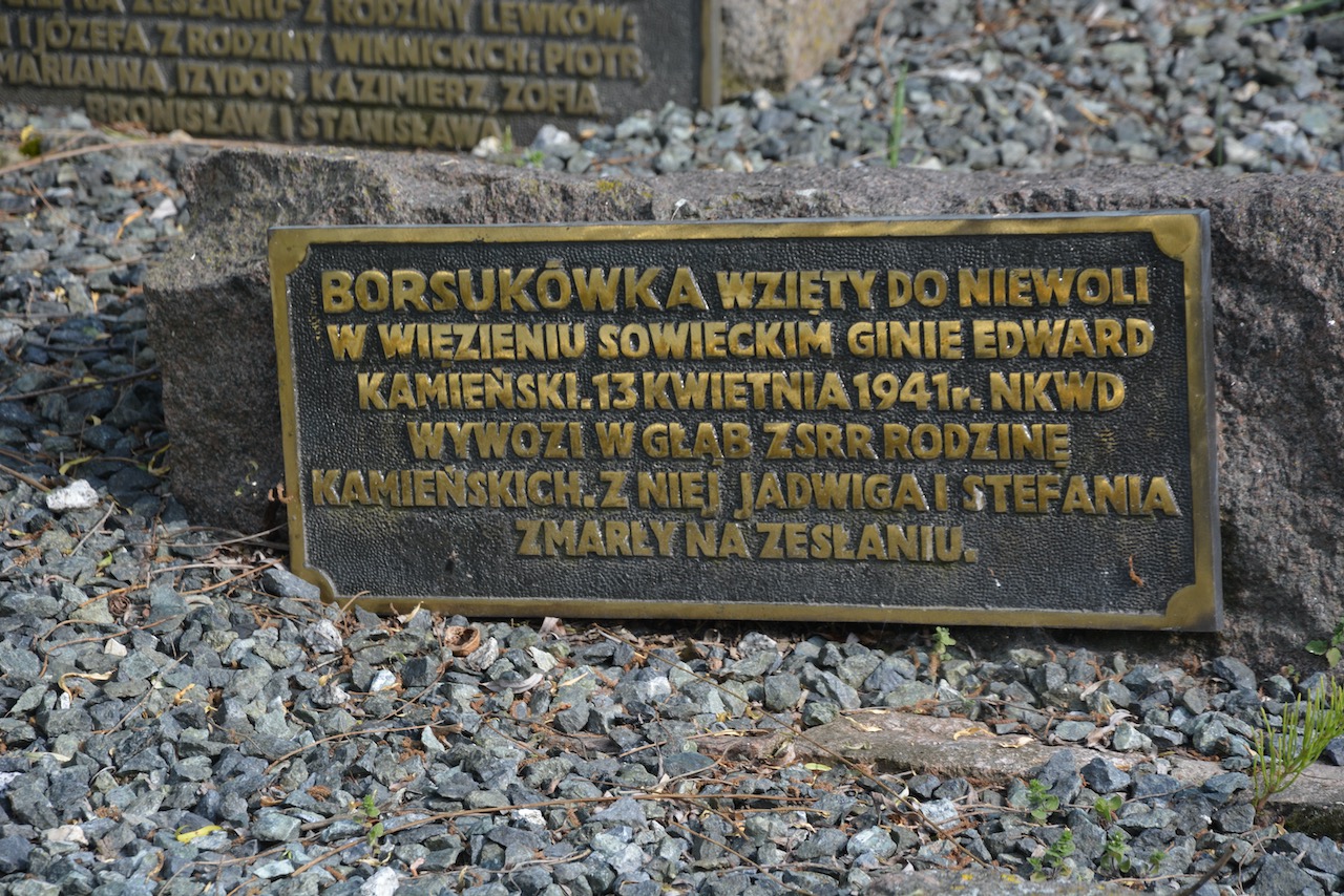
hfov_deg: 13.0
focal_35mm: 158
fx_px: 5881
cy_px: 448
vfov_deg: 8.7
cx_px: 672
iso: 200
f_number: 7.1
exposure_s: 1/200
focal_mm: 105
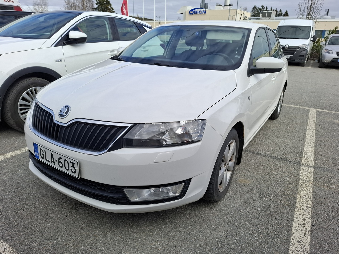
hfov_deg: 73.9
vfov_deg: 58.9
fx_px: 225
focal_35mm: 23
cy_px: 127
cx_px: 170
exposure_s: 1/1321
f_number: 1.8
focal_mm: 5.54
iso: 50
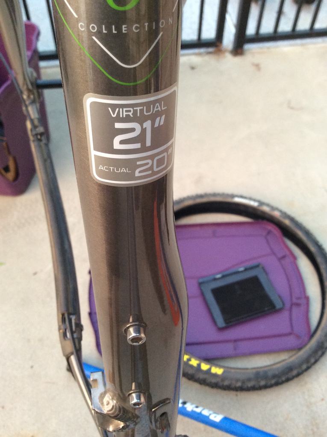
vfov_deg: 56.9
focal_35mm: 32
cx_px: 164
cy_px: 218
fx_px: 404
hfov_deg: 44.1
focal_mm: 3.3
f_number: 2.4
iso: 125
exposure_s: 1/24
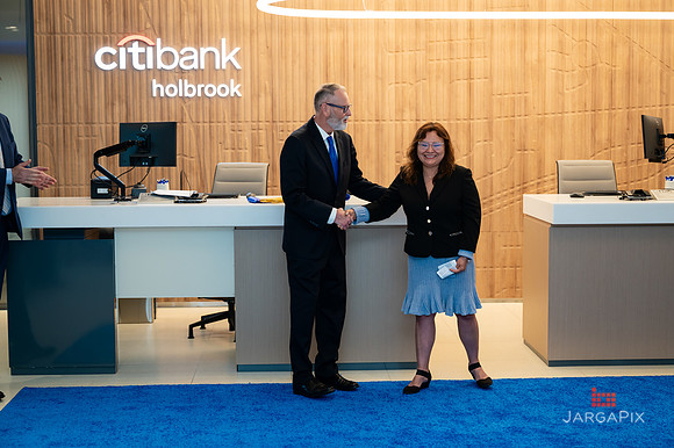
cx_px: 347
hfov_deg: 35.7
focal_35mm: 56
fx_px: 1047
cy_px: 222
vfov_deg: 24.2
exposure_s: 1/200
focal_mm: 53
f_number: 3.5
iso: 500
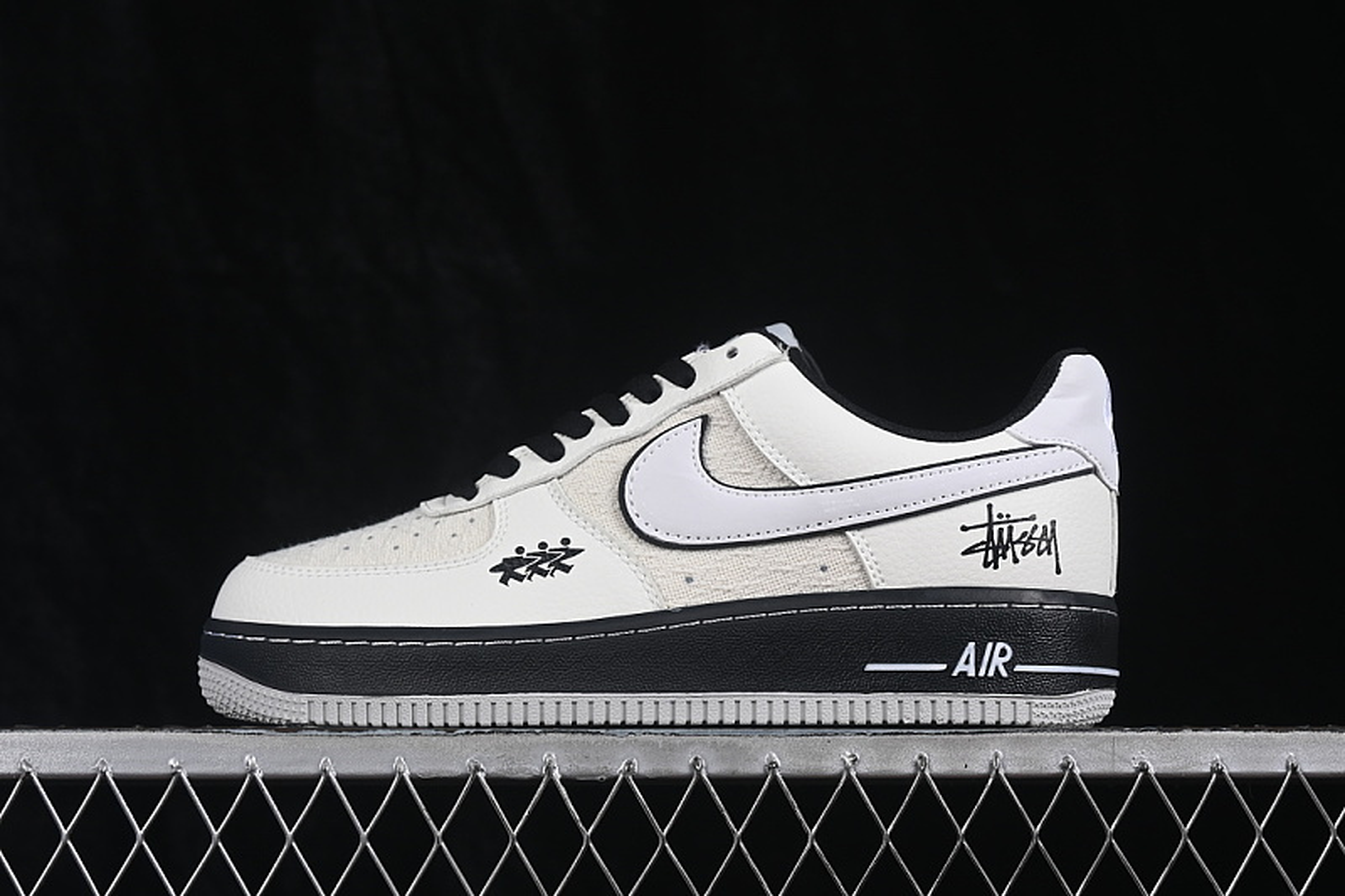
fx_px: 2801
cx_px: 672
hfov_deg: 27.0
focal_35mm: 75
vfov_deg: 18.2
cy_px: 448
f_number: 8
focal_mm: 50
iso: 160
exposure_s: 1/80
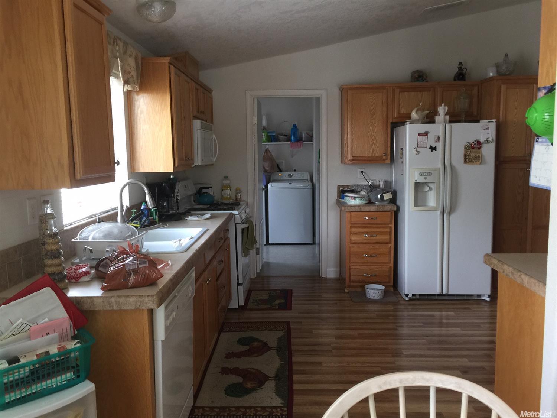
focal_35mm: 29
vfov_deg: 48.2
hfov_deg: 61.7
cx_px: 278
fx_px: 467
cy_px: 209
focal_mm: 4.15
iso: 40
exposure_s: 1/15
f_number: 2.2
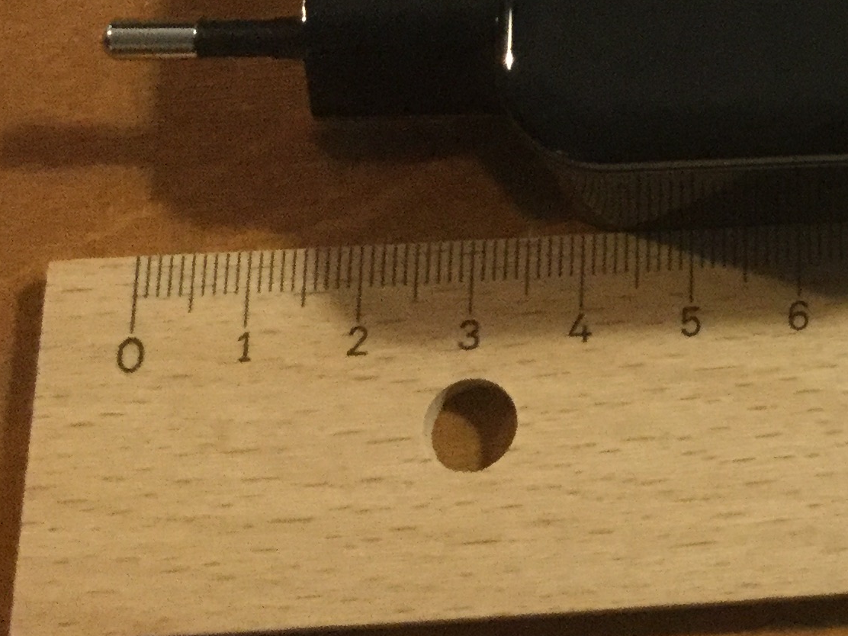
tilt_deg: -67.6
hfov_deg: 19.7
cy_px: -88
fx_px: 2229
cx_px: 1131
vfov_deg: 15.7
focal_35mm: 91
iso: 200
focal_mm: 3.3
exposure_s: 1/25
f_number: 2.4
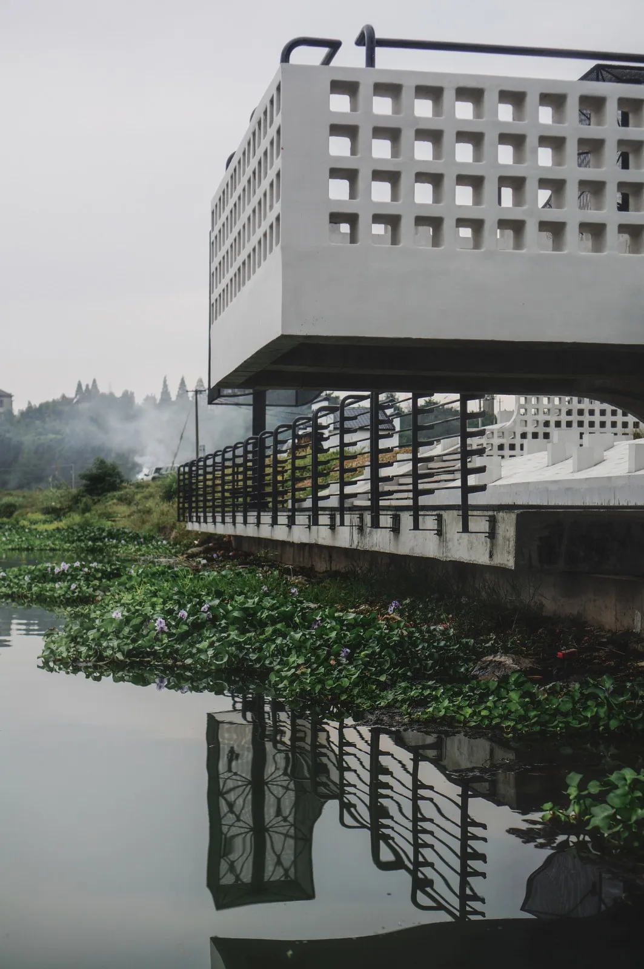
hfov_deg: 25.7
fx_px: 1412
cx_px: 322
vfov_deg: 37.9
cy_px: 484
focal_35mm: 52
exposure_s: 1/125
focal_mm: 35
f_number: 2.8
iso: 100
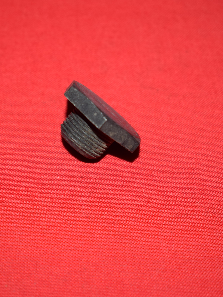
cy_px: 148
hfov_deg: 17.0
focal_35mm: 87
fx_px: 747
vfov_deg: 22.5
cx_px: 102
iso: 400
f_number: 5
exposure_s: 1/200
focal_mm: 40
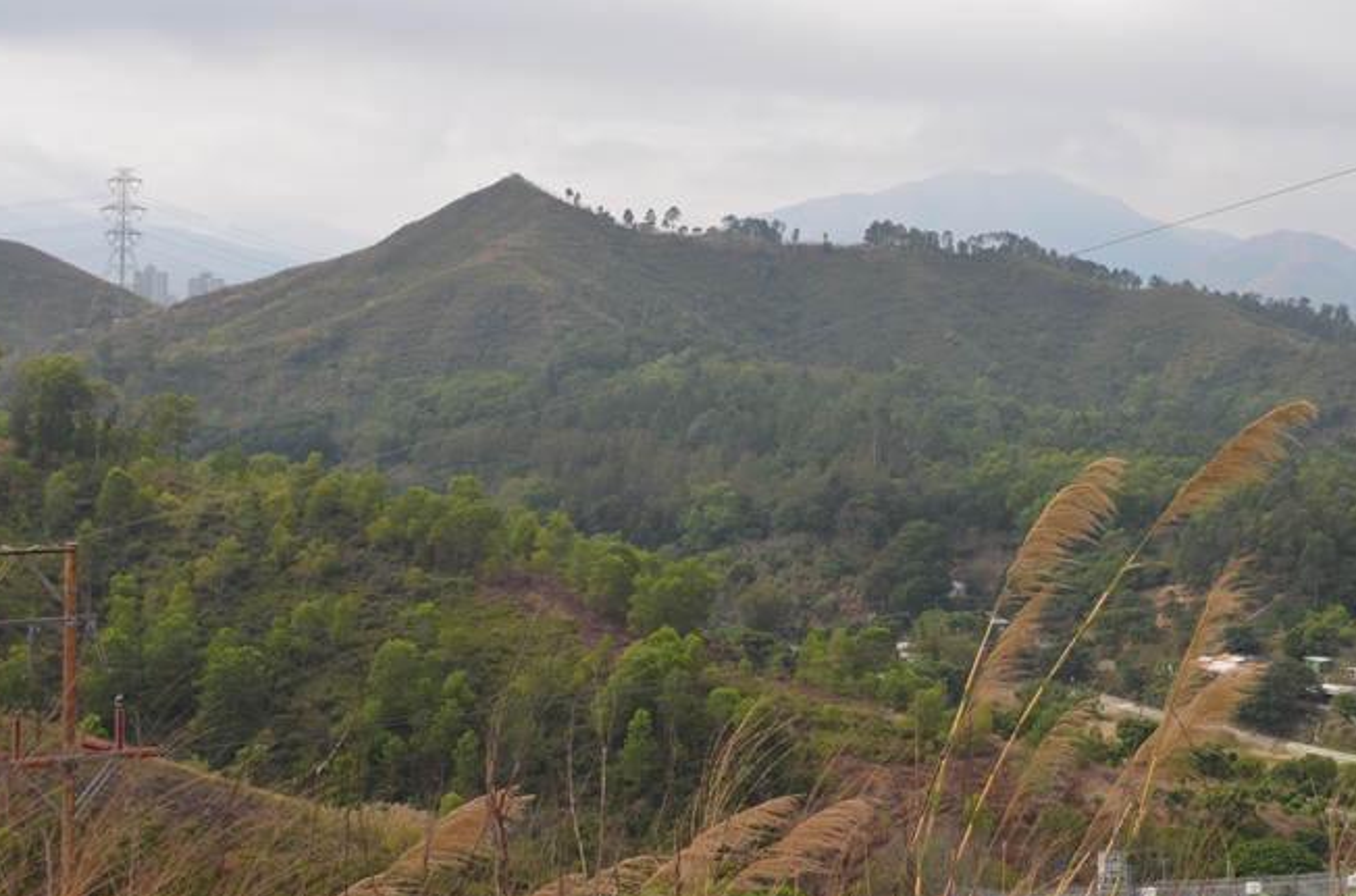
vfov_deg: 20.5
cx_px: 1040
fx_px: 2479
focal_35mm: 66
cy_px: 335
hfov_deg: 30.0
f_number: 7.1
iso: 100
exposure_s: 1/250
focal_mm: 28
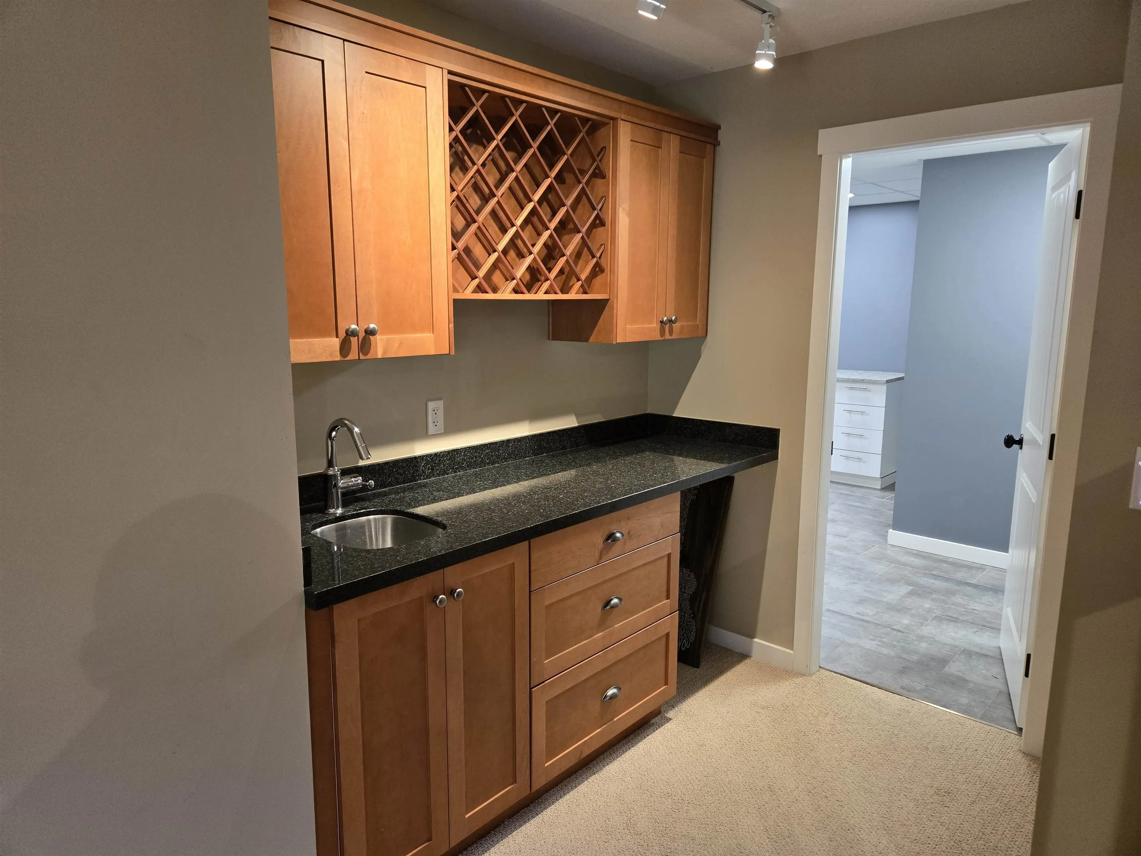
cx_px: 570
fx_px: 758
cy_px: 428
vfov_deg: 58.9
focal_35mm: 23
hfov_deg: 73.9
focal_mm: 5.4
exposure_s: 1/120
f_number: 1.8
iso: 320
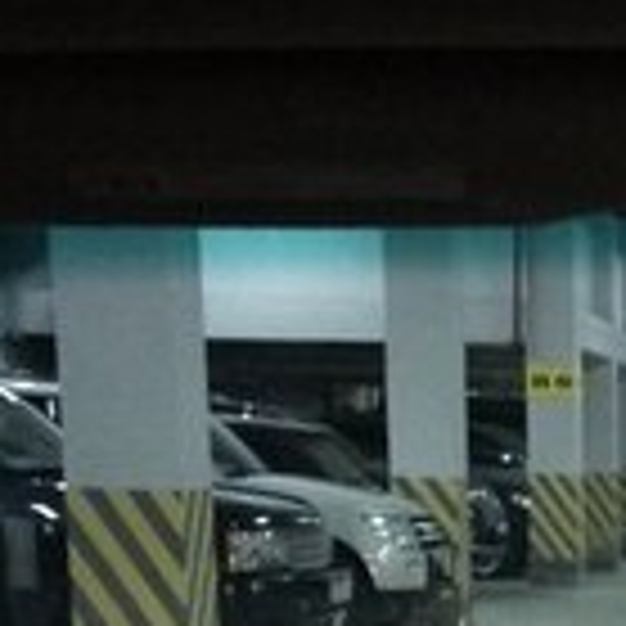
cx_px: 905
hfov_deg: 15.0
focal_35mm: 109
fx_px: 2230
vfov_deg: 14.7
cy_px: 993
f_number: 2.2
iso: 1600
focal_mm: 3.81
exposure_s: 1/17
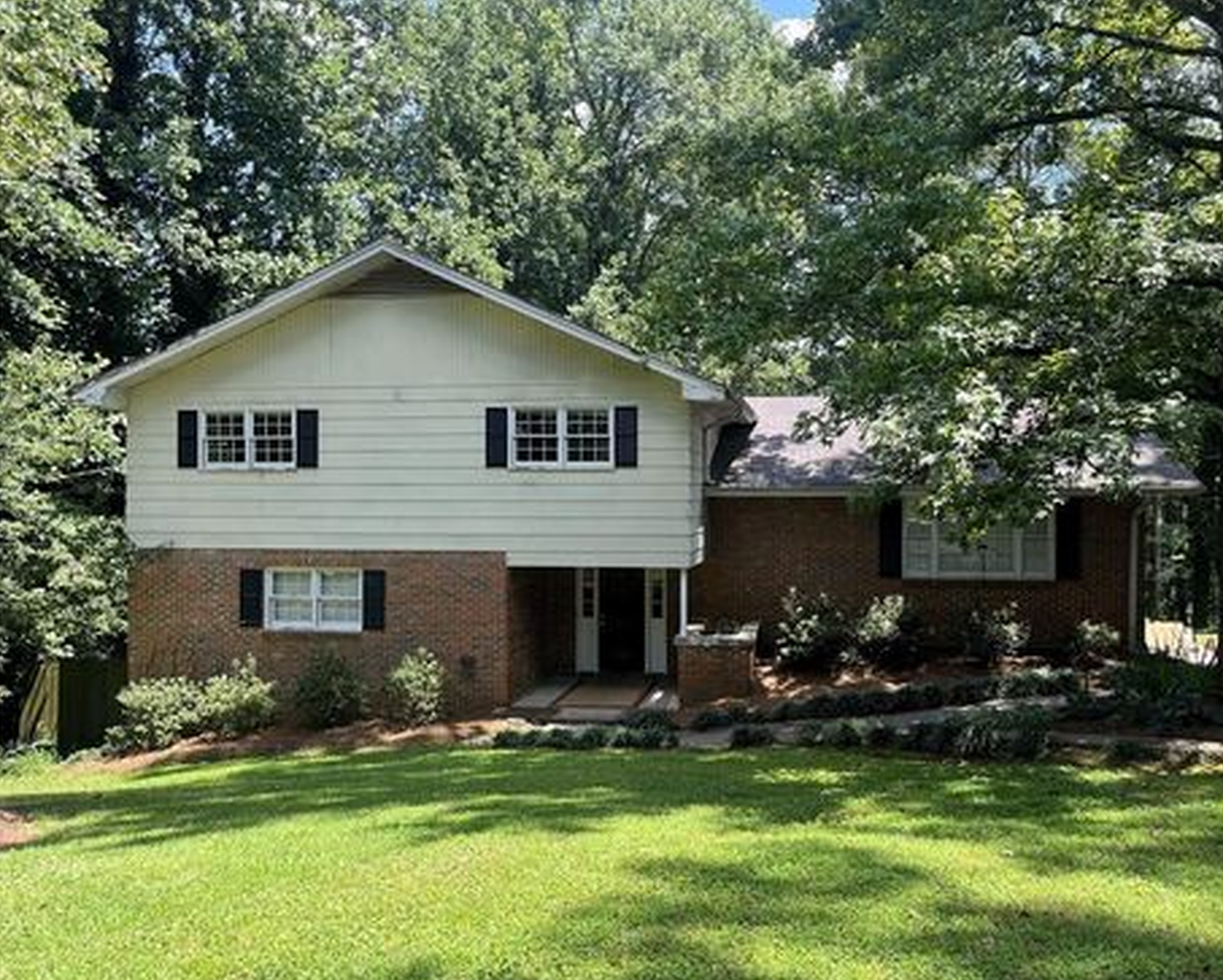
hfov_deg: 62.1
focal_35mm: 28
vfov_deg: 51.6
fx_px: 1014
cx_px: 670
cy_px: 493
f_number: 1.6
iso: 50
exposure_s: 1/592
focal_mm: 5.1
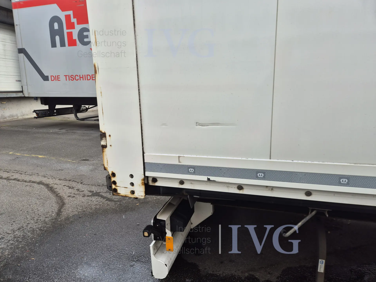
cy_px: 141
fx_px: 250
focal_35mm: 23
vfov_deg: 58.9
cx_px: 188
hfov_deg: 73.9
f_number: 1.8
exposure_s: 1/325
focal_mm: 5.4
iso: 25
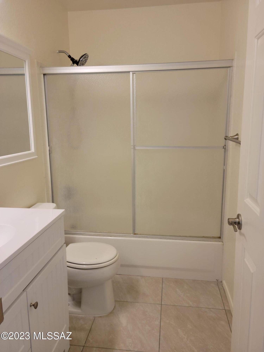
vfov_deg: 63.4
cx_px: 132
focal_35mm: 28
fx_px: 285
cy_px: 176
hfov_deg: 49.7
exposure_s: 1/60
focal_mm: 5.9
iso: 125
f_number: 2
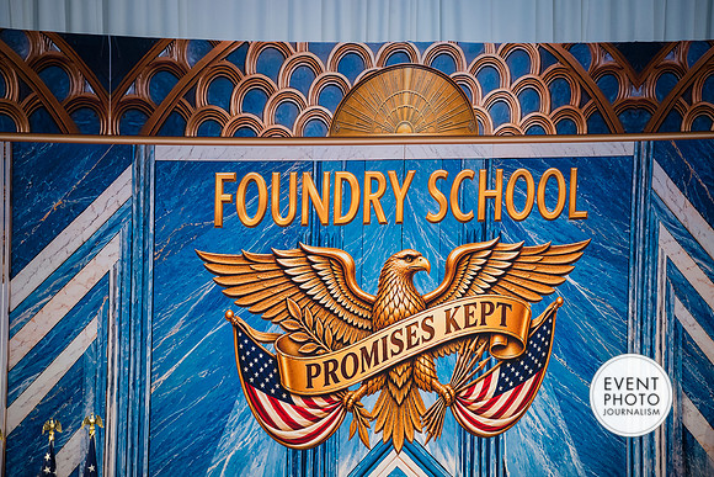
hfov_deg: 13.7
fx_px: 2976
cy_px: 238
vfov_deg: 9.2
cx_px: 357
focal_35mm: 150
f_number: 2.8
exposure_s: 1/160
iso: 720
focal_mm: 150
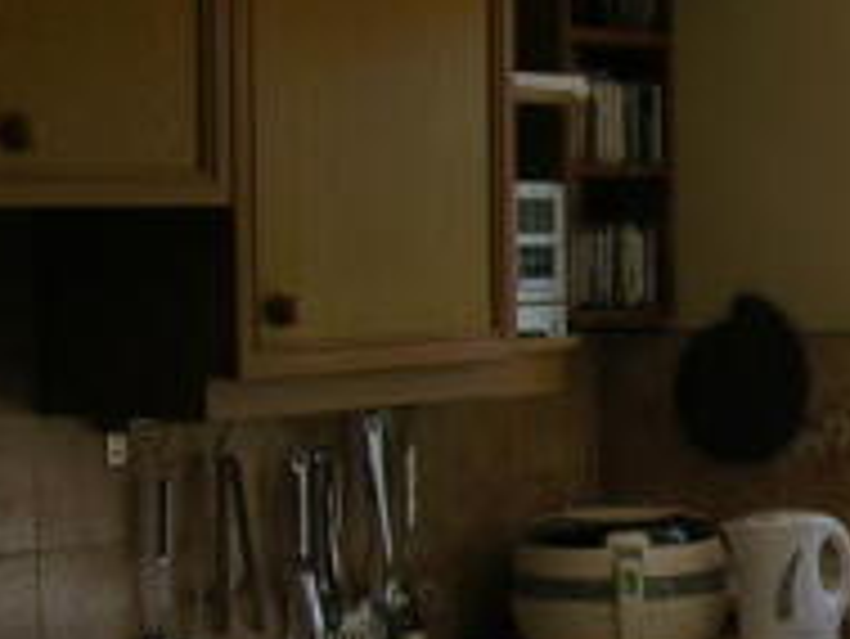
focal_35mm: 108
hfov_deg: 17.1
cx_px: 1127
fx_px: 2654
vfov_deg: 13.7
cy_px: 421
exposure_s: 1/99.7
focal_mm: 8.9
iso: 50
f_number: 4.5
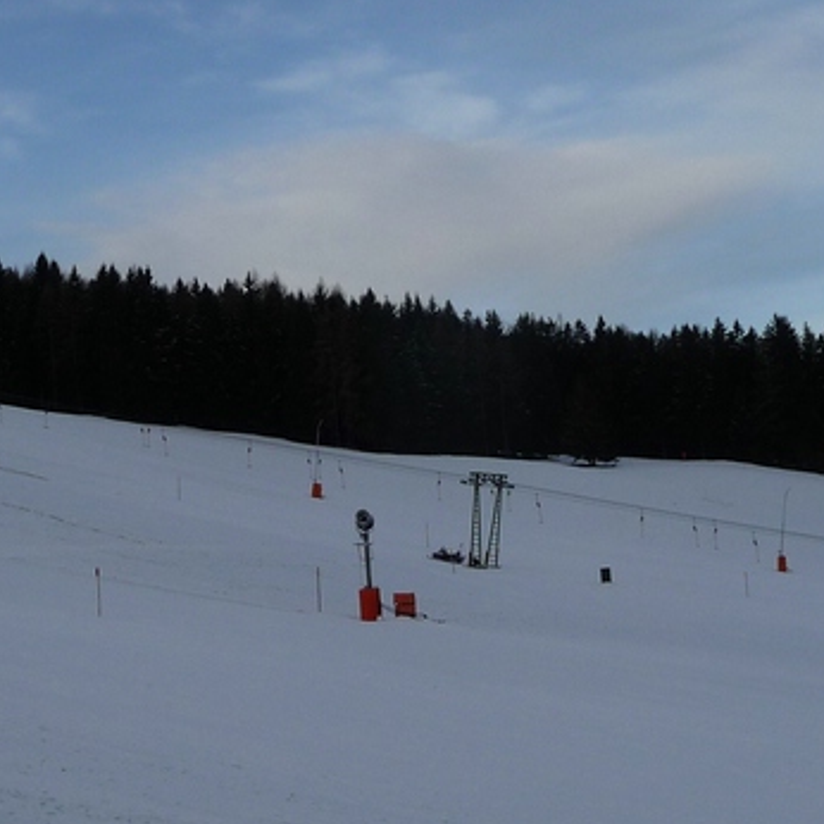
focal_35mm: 68
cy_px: 376
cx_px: 350
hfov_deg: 25.3
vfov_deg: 25.3
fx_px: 1831
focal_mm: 4.7
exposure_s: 1/800
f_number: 3.3
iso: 100
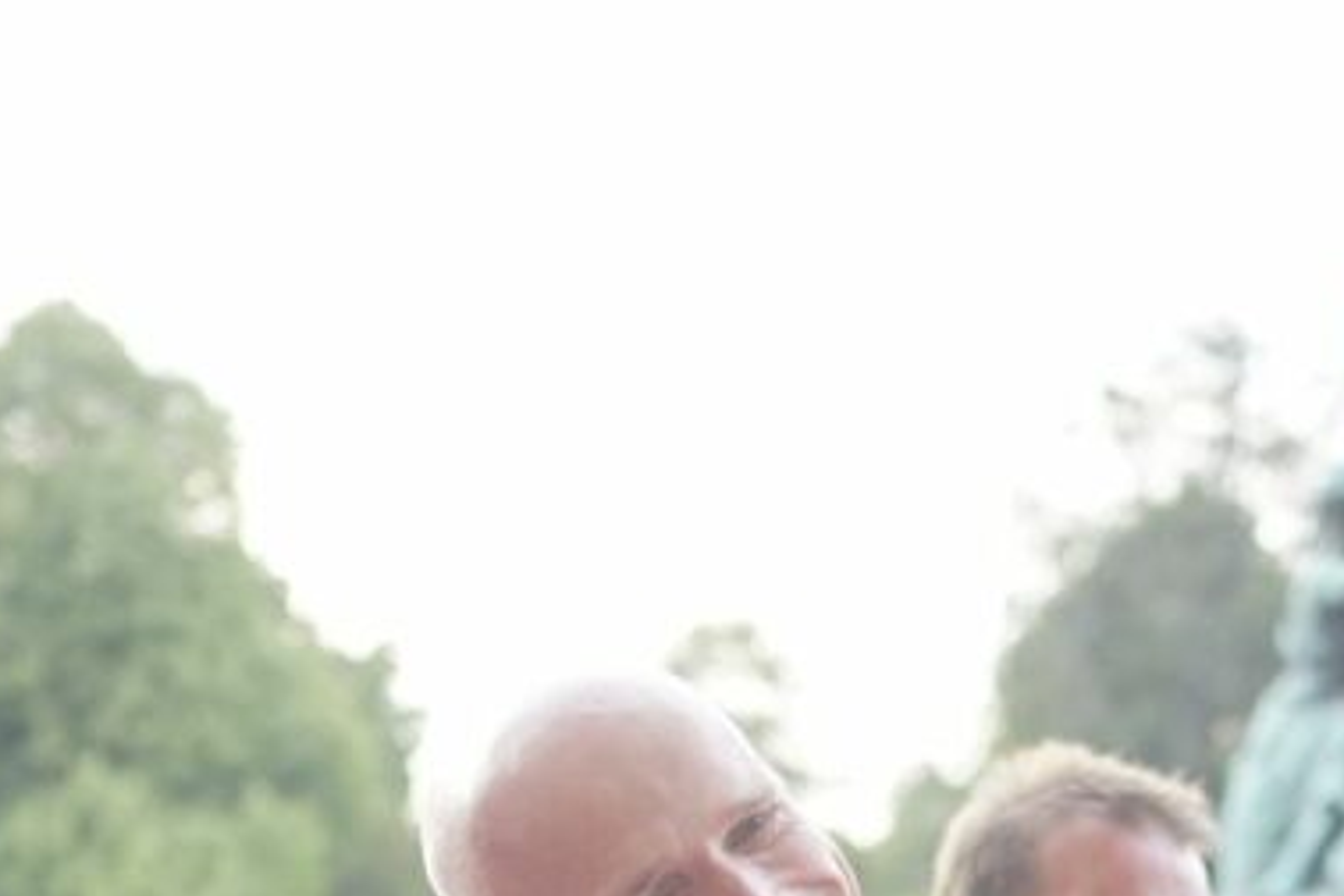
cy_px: 1451
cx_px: 761
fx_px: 4666
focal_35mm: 125
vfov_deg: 10.5
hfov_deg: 16.4
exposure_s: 1/125
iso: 400
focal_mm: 35
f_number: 2
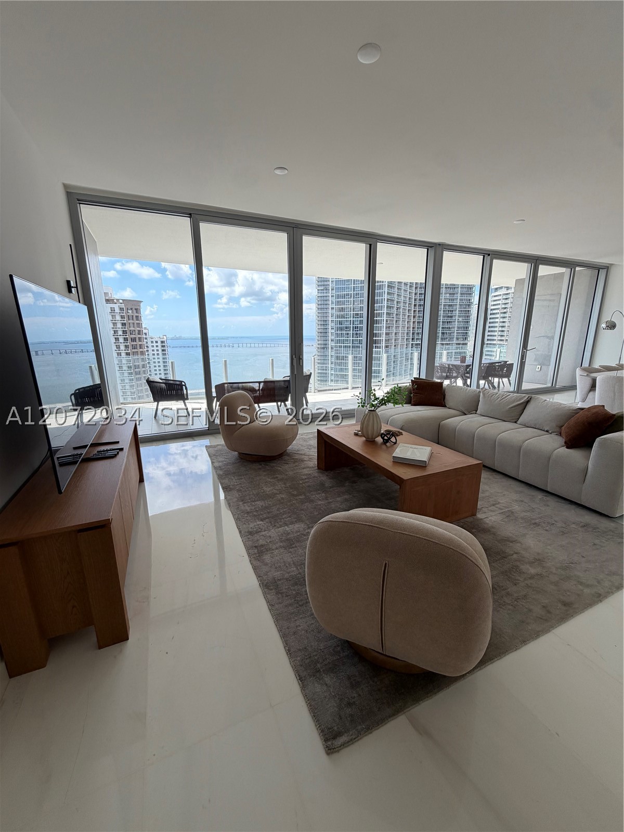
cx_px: 312
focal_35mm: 14
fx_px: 336
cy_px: 416
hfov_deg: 85.7
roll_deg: +0.8
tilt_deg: -13.0
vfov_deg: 102.1
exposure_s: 1/233
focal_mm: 2.22
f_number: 2.2
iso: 40
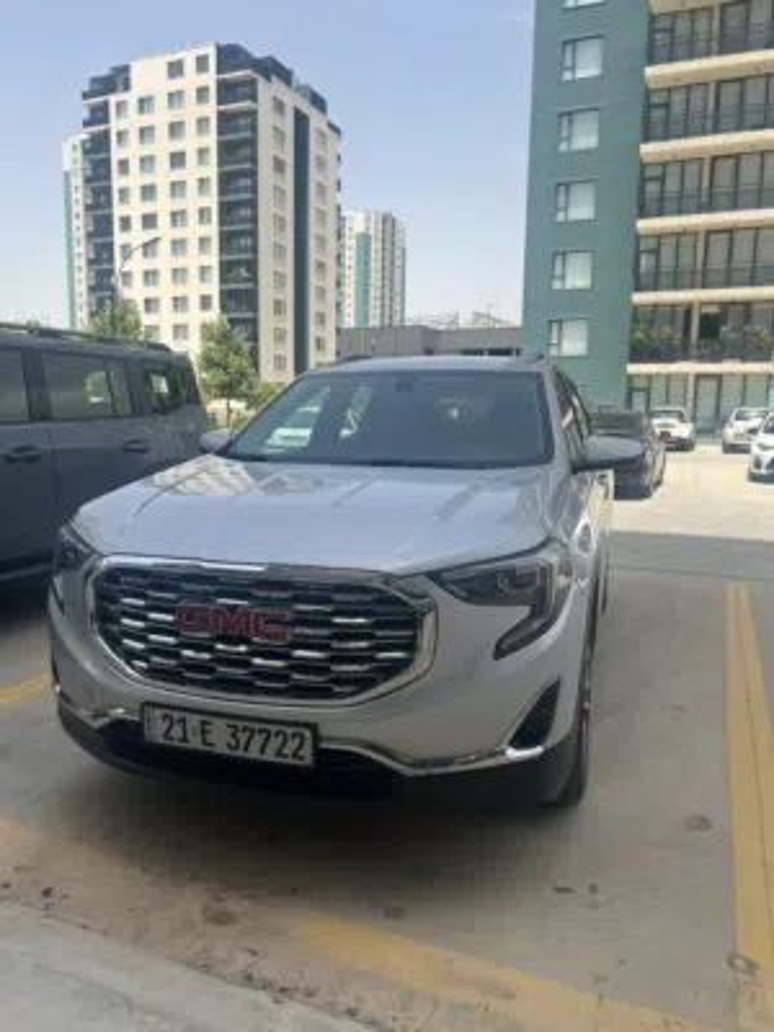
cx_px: 387
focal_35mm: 26
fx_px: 775
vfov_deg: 67.3
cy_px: 516
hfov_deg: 53.1
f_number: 1.5
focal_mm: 5.7
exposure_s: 1/2571
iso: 50
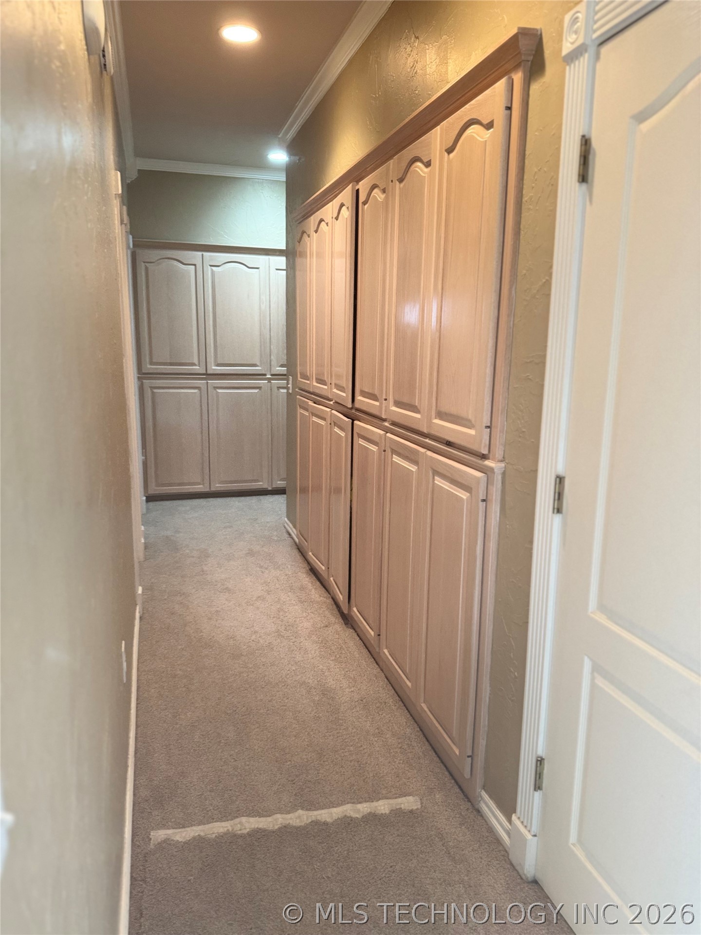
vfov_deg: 71.6
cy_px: 468
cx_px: 350
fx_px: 648
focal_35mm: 24
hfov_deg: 56.8
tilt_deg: -11.6
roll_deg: -0.2
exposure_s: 1/60
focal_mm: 6.76
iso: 320
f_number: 1.78
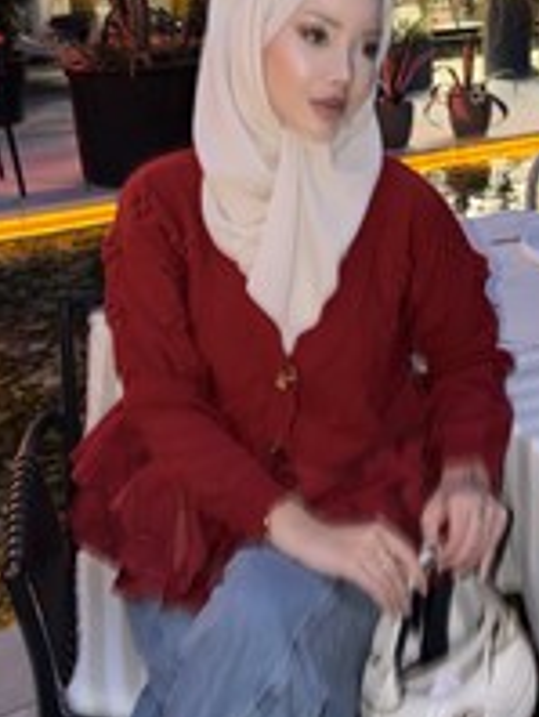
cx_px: 286
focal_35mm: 50
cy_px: 215
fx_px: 1036
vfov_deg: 37.6
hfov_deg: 29.2
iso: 100
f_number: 1.78
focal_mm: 6.76
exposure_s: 1/4
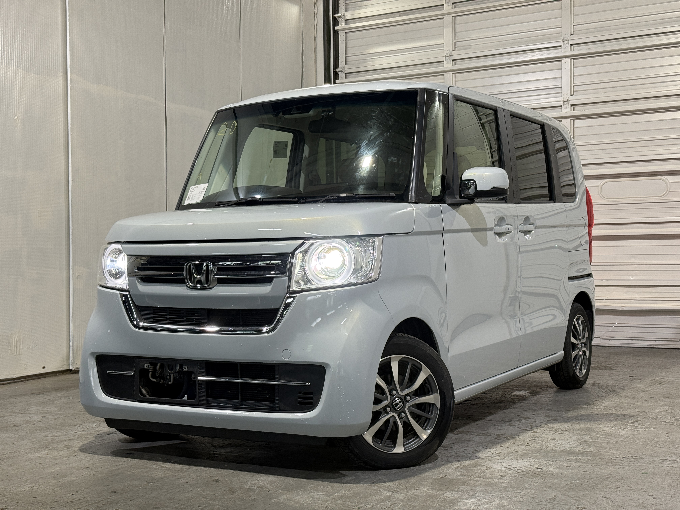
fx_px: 943
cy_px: 255
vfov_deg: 30.3
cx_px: 340
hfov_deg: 39.7
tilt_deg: +0.7
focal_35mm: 48
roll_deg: +0.5
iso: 100
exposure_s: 1/60
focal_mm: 6.76
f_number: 1.78
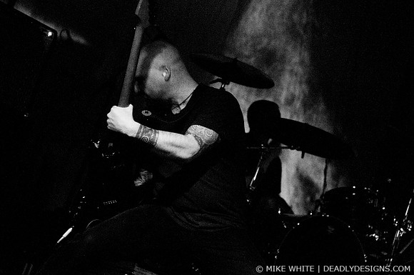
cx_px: 207
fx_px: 999
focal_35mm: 87
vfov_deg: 15.7
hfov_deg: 23.4
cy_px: 138
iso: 1600
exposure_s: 1/60
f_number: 2.8
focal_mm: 58
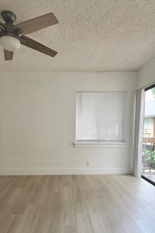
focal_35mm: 24
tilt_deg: -7.3
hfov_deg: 52.9
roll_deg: +0.1
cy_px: 149
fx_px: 155
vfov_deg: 72.2
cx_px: 66
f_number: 2.2
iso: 64
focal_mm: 2.22
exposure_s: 1/122
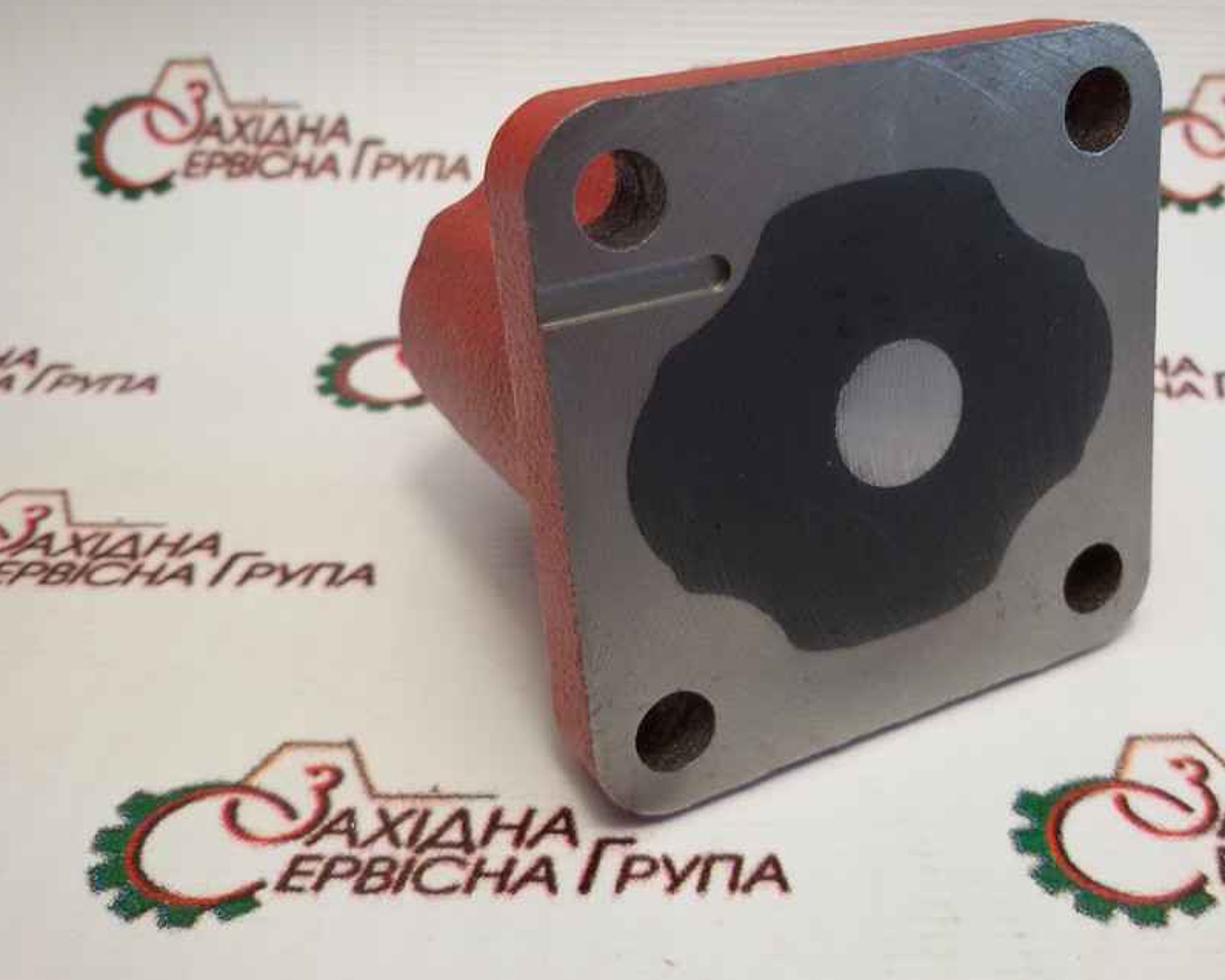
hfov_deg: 47.5
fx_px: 1378
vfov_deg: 39.1
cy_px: 423
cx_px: 766
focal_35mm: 38
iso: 50
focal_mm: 2.93
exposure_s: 1/100
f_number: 2.4
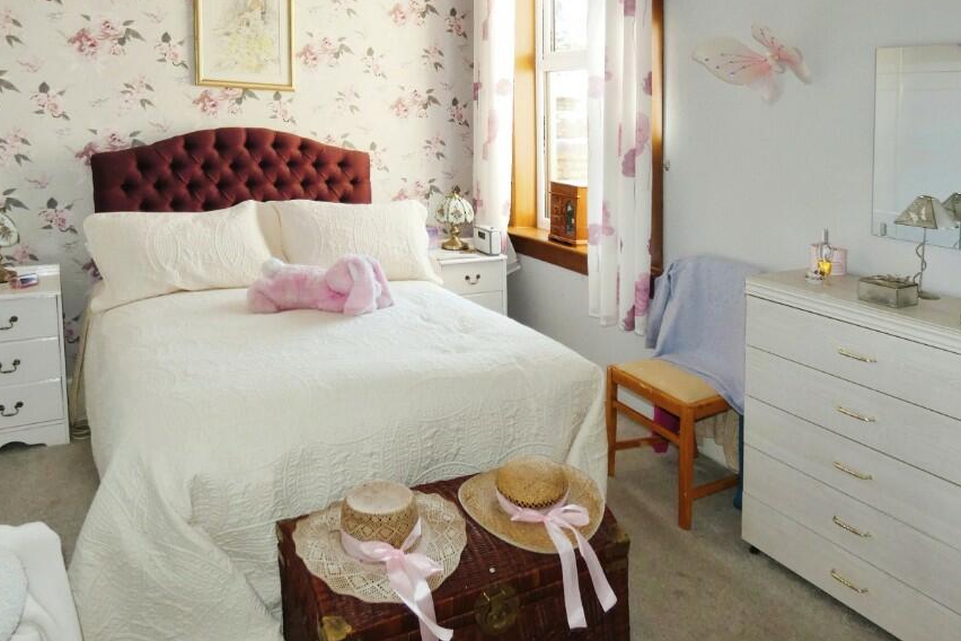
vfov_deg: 50.6
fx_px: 667
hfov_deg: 71.5
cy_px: 227
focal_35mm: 25
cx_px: 462
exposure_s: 1/60
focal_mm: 3.6
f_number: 2.8
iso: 80
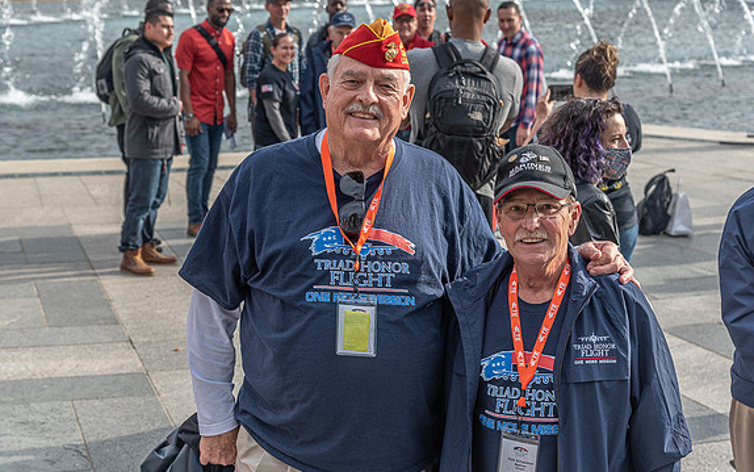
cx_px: 380
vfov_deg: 19.2
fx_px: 1398
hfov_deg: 30.2
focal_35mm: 68
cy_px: 228
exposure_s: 1/800
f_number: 7.1
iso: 500
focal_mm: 66
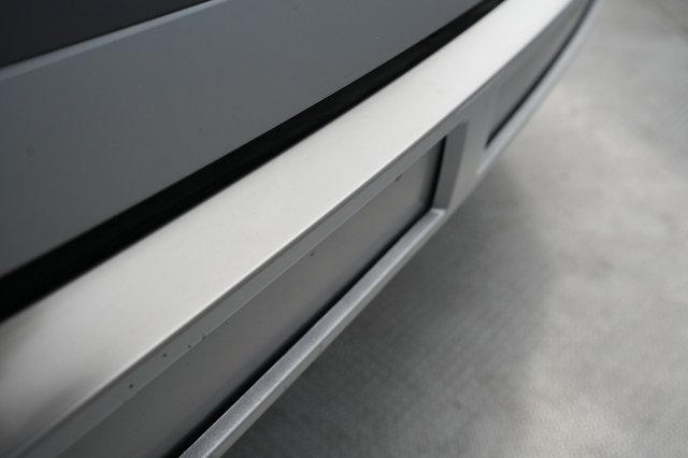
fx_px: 535
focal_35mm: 28
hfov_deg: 65.5
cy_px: 229
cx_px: 344
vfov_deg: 46.4
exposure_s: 1/100
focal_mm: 28
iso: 2500
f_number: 4.5
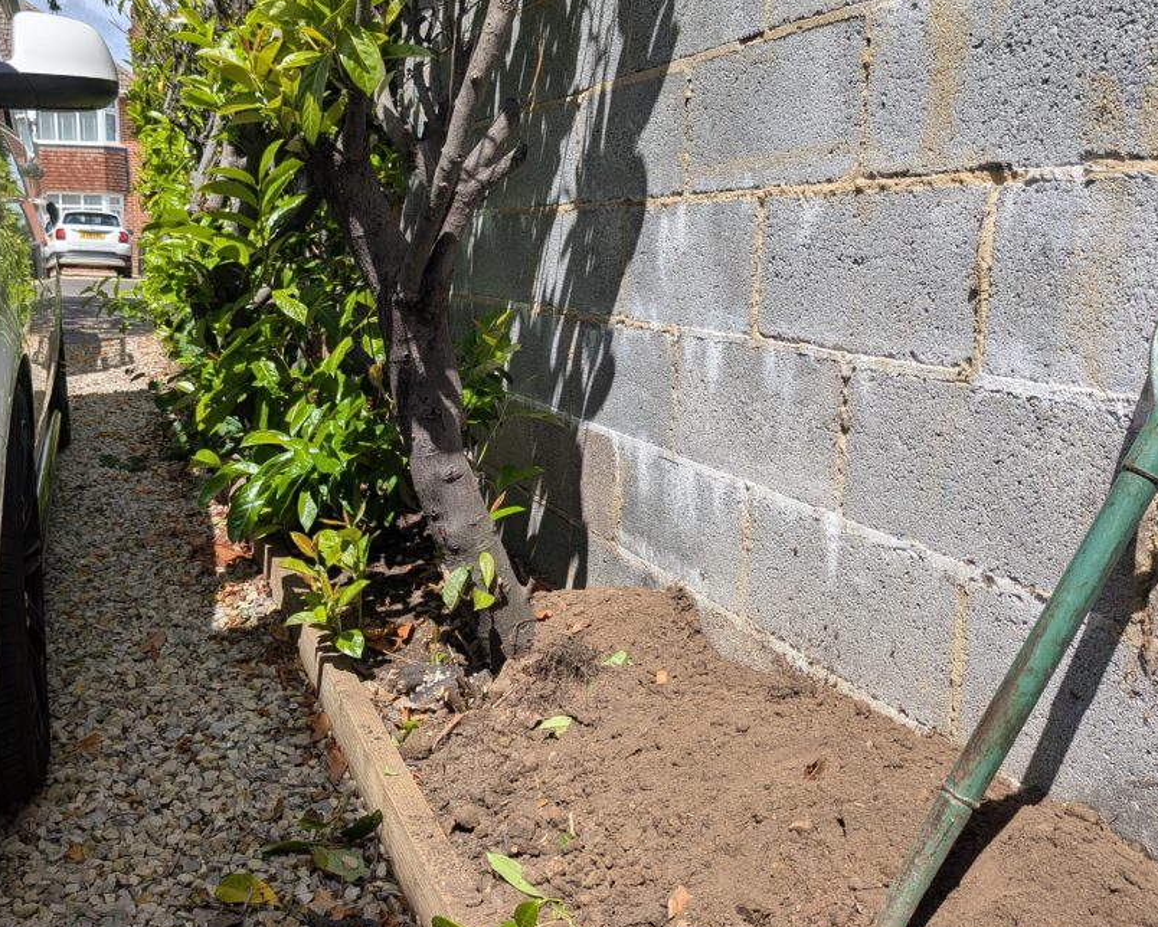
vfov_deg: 48.5
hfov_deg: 58.0
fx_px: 1029
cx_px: 434
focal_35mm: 30
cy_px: 418
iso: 27
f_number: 1.7
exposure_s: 1/1692
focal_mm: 4.53
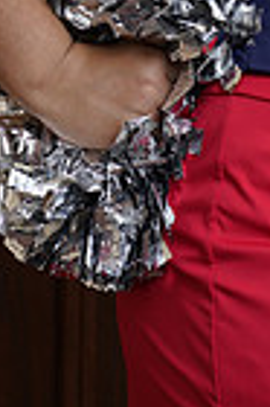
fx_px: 3958
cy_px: -206
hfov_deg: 3.9
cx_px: 328
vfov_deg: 5.8
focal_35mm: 351
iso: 200
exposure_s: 1/250
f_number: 5.6
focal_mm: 85
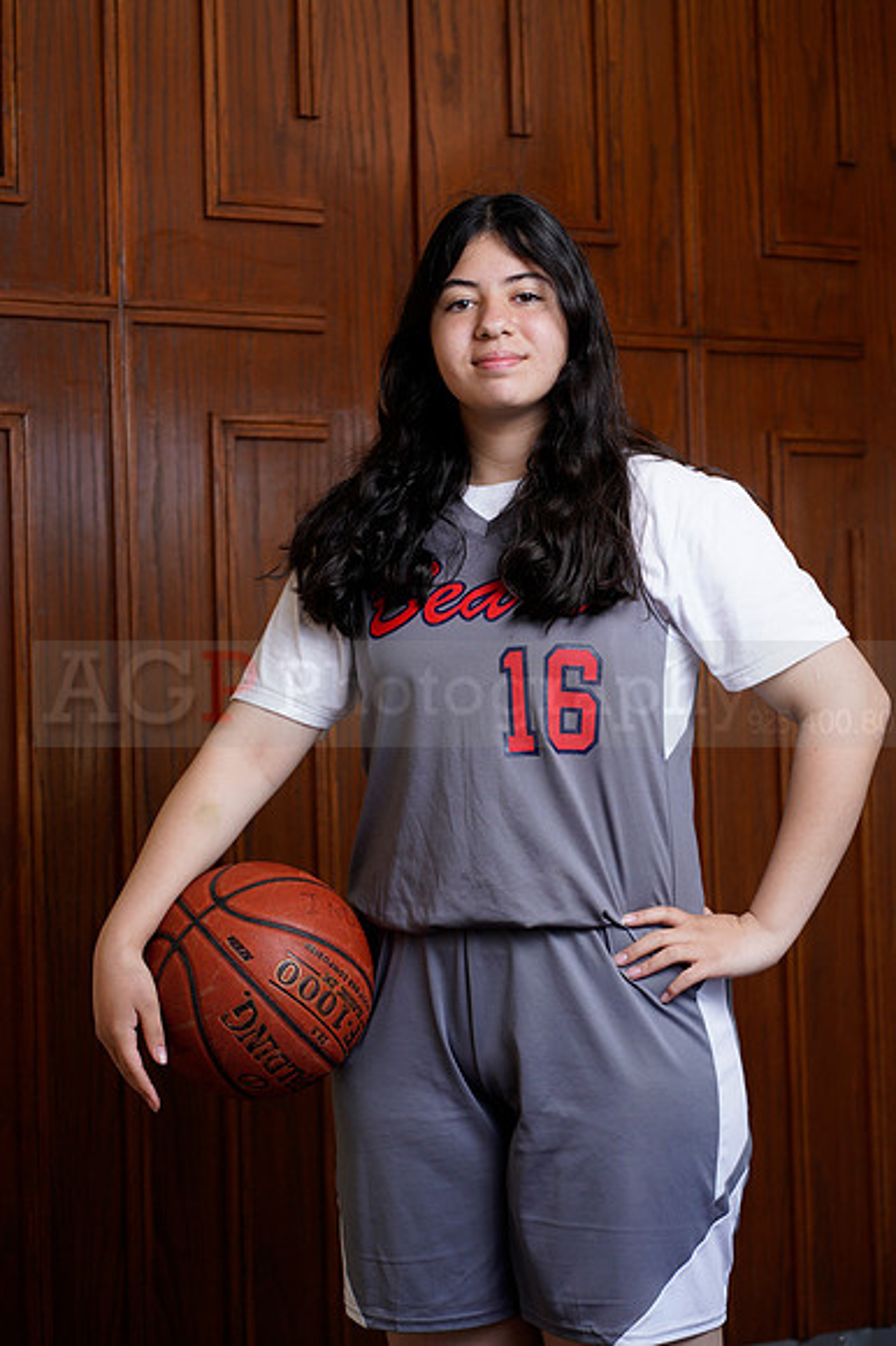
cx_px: 448
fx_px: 3177
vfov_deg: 23.9
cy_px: 673
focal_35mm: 85
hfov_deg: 16.1
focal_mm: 85
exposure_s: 1/250
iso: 200
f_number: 5.6
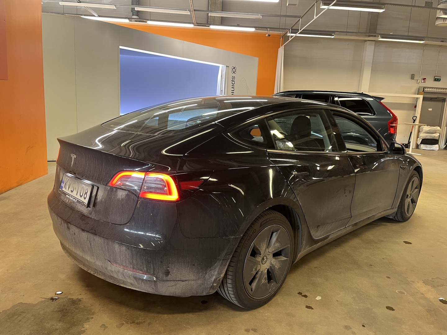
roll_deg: -3.0
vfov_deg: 53.1
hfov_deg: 67.3
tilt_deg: -10.4
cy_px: 168
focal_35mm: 26
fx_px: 336
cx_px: 224
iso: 125
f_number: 1.6
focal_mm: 5.1
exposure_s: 1/50
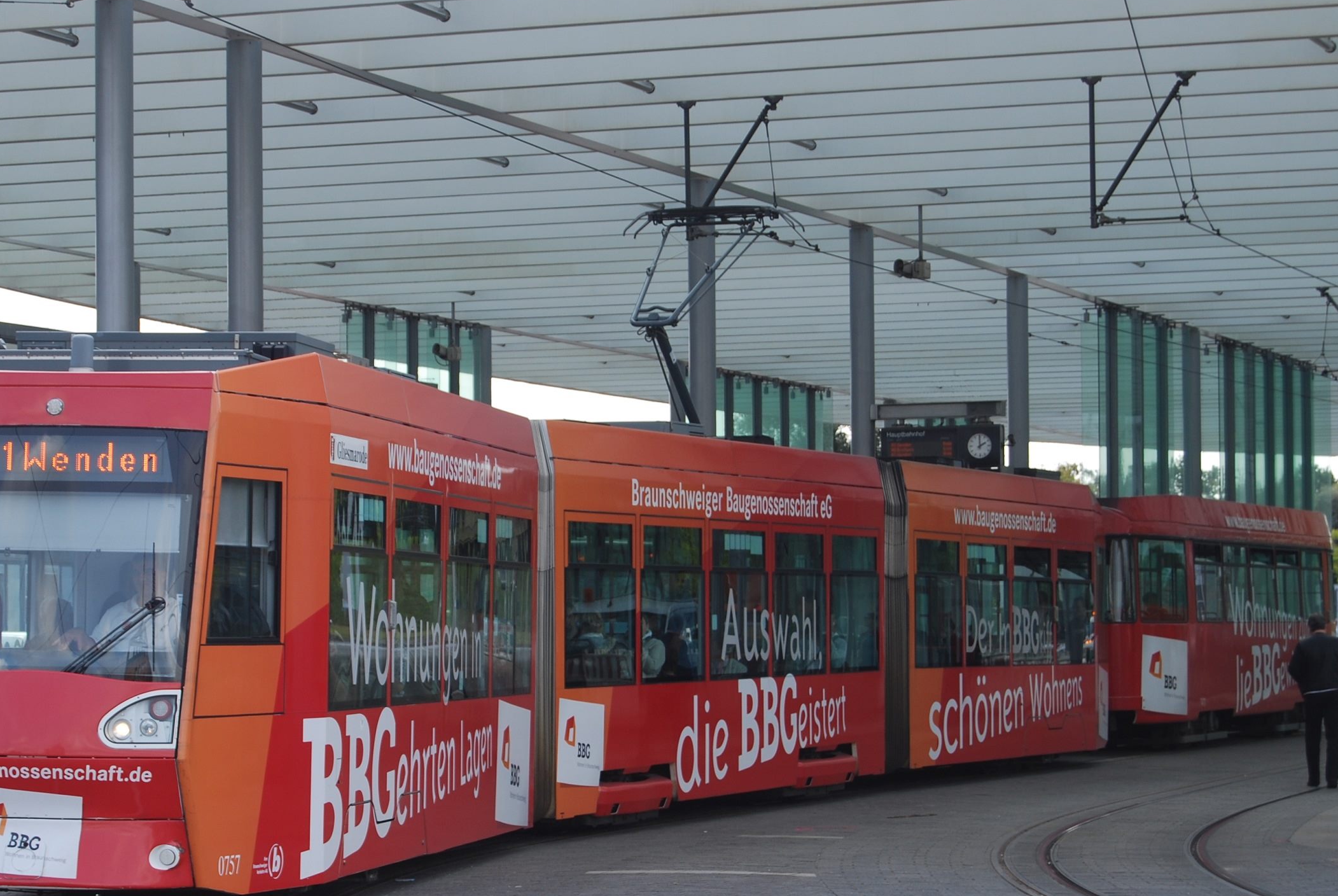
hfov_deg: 19.1
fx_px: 3982
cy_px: 579
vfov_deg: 12.8
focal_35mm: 107
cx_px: 555
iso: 100
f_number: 6.3
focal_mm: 50
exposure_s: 1/160
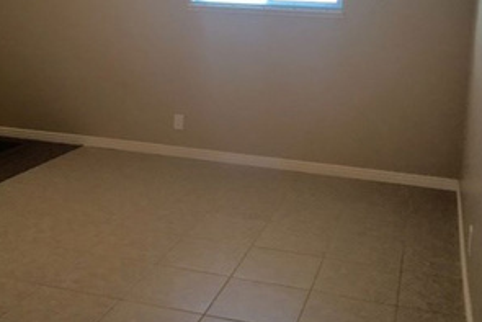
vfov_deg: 27.3
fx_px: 656
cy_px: 92
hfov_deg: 40.3
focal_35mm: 49
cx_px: 239
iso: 25
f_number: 2.2
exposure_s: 1/40
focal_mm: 4.15
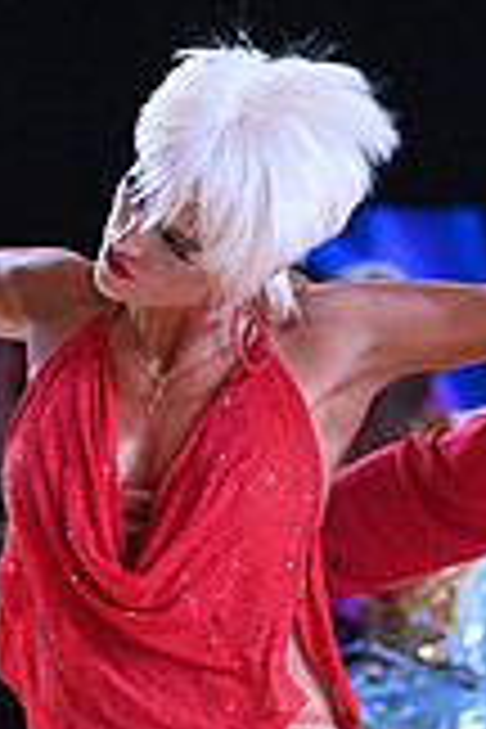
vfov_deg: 3.0
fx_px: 13769
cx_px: 502
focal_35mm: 680
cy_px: 1040
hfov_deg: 2.0
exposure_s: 1/400
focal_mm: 190
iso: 4000
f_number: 8
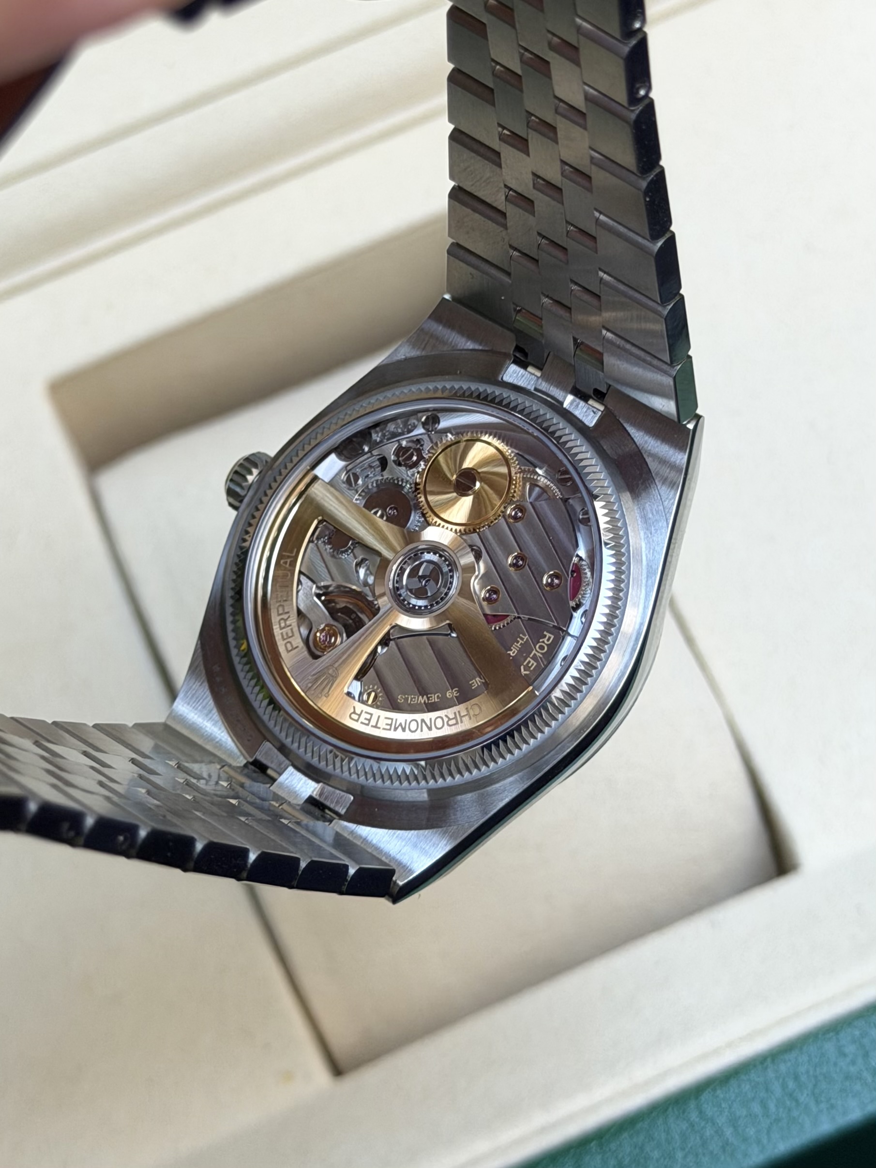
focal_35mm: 48
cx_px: 438
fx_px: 1620
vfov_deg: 39.7
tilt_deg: -65.7
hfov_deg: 30.3
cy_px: 584
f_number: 1.78
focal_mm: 6.76
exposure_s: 1/105
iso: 100
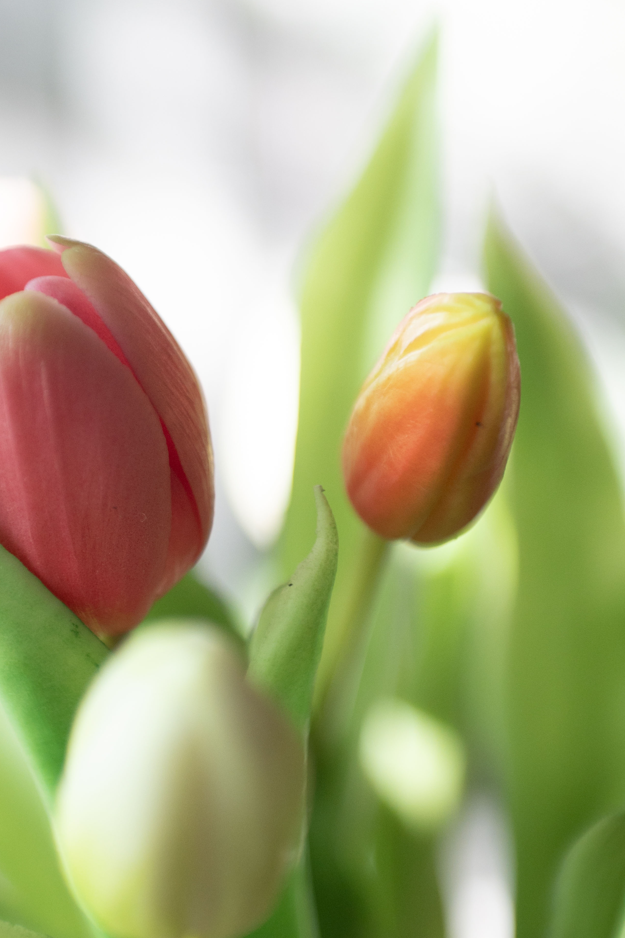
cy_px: 519
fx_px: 2581
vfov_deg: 20.6
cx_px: 209
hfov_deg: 13.8
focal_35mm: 99
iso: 800
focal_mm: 60
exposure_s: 1/160
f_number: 2.8
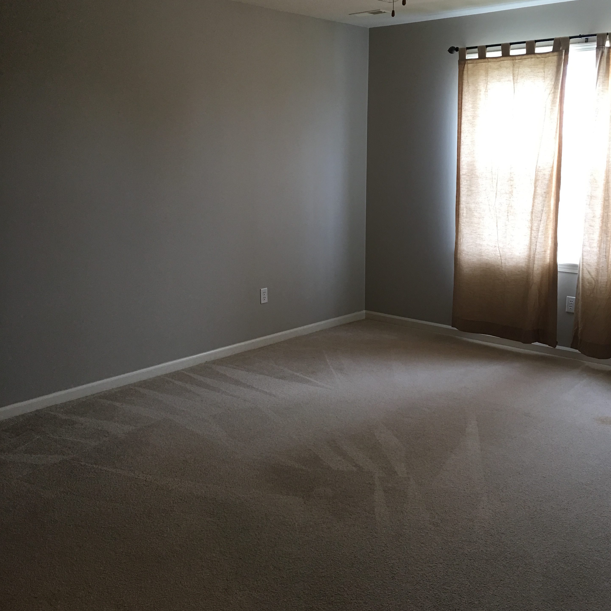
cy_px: 285
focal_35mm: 36
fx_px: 719
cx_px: 321
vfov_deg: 46.0
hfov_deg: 46.0
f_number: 2.2
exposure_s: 1/30
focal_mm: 4.15
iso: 40
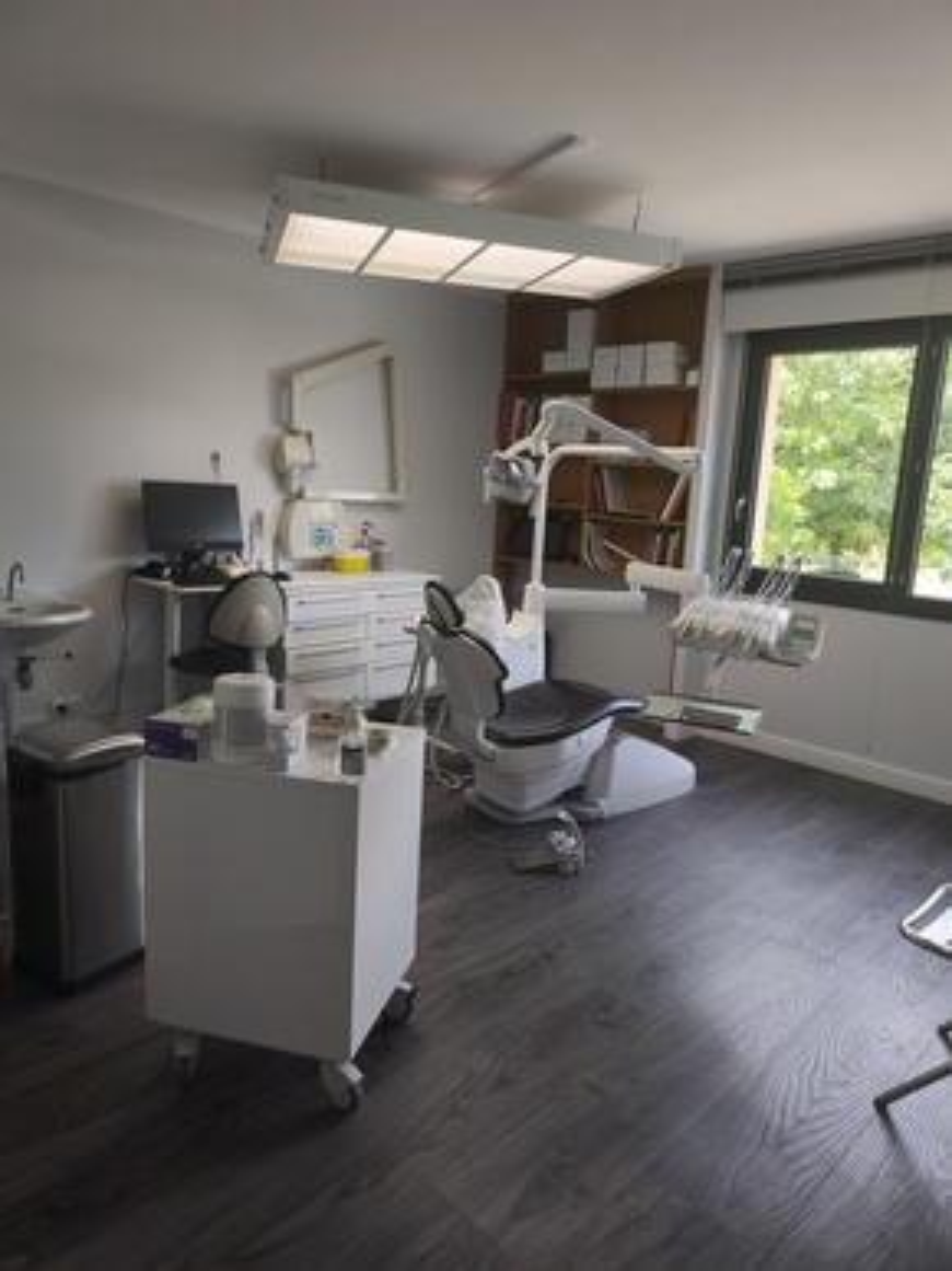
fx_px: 844
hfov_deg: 58.9
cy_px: 636
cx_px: 476
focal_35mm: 23
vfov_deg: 73.9
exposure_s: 1/121
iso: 50
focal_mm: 6.57
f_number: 1.6
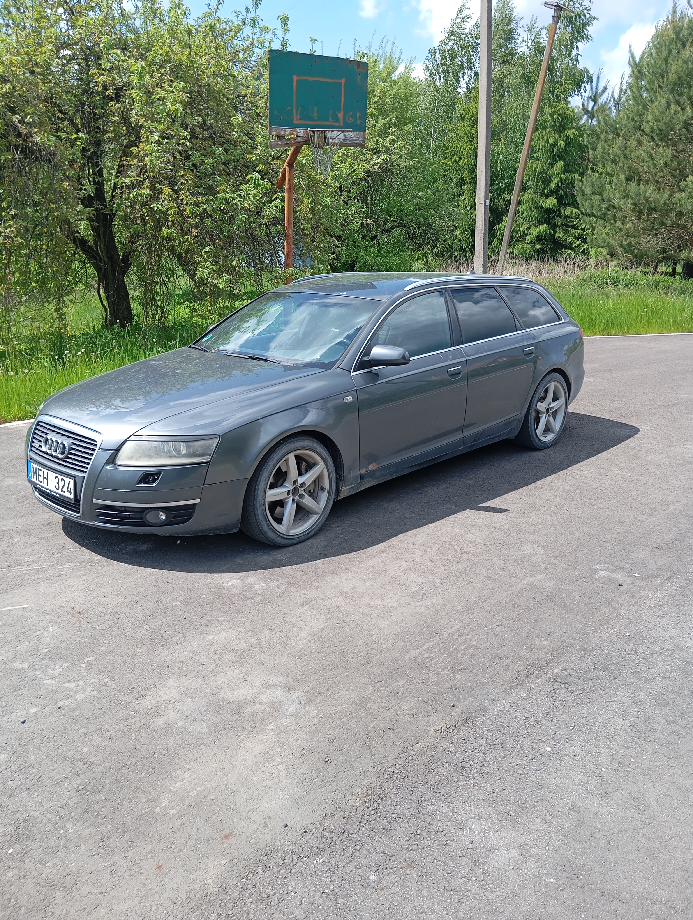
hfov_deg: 49.9
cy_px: 460
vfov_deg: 63.4
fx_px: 746
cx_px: 346
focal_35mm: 28
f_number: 1.8
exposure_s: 1/385
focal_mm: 4.22
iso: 109
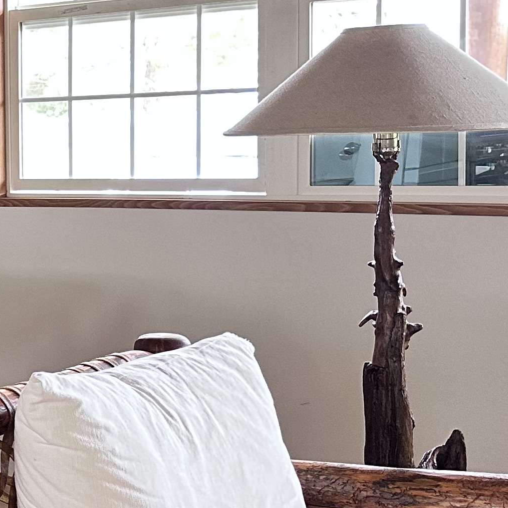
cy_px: 243
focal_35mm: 84
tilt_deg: -5.3
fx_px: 1395
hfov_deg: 18.2
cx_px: -266
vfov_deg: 20.6
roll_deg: +1.6
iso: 250
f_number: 1.78
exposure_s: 1/61
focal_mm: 6.86
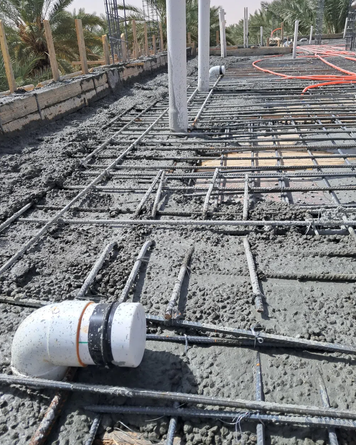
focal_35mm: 29
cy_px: 207
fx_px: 382
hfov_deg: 49.9
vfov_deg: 60.4
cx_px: 183
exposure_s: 1/828
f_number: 1.8
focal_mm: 4
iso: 50
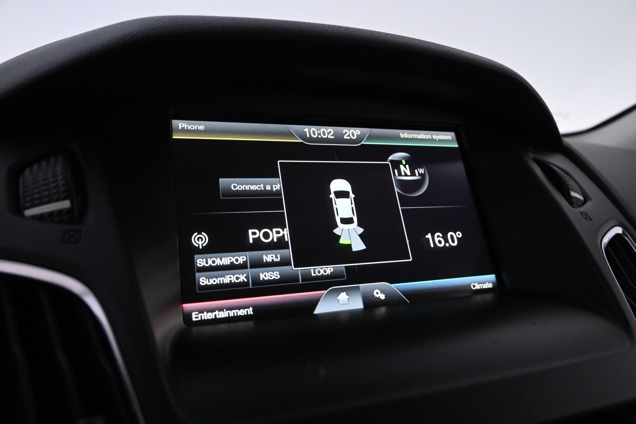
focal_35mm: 26
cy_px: 212
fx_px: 464
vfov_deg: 49.1
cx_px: 318
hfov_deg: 68.9
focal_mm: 17.5
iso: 4000
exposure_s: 1/100
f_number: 5
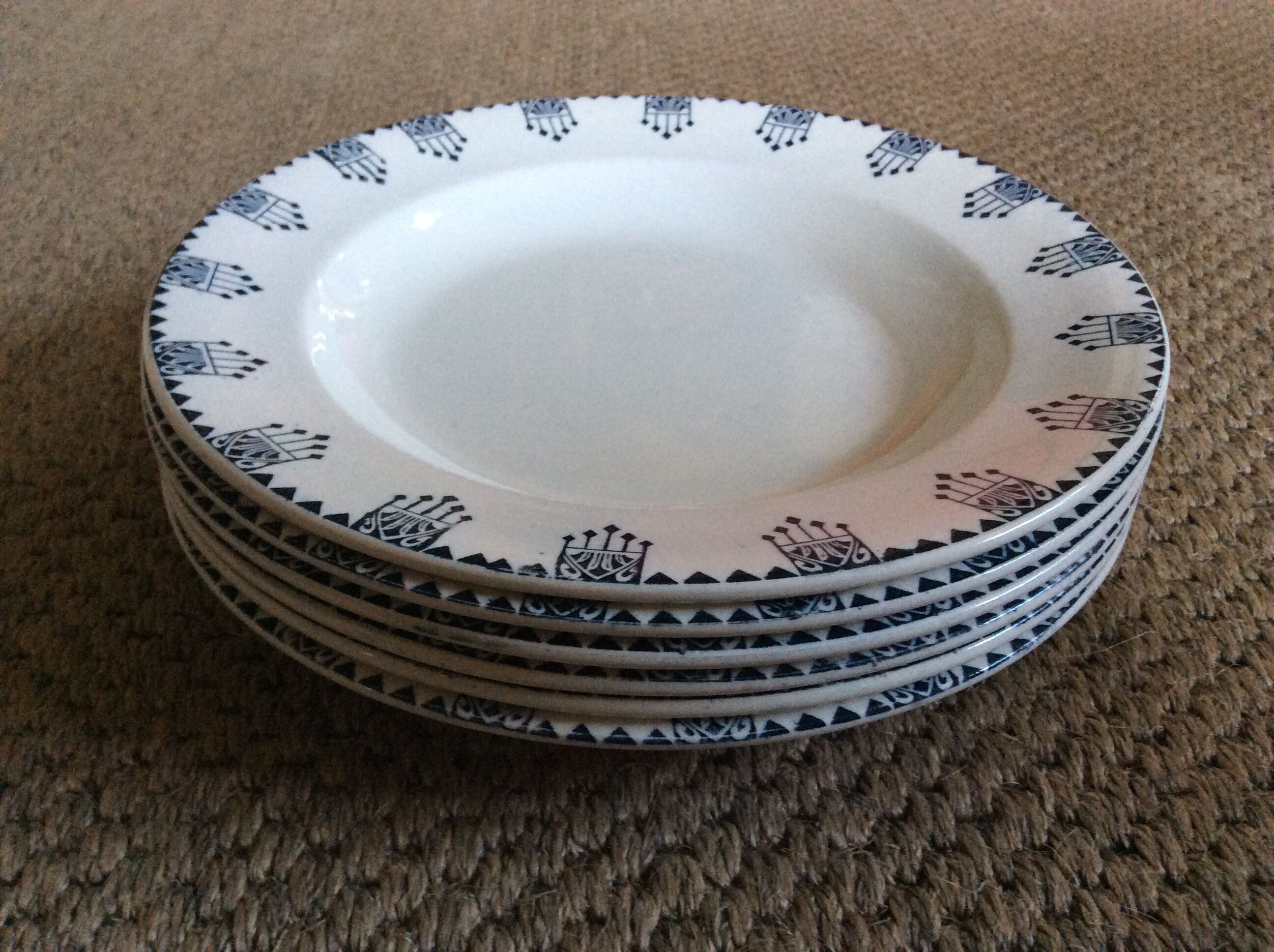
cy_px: 476
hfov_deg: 56.9
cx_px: 637
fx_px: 1176
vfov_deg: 44.1
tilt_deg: -37.0
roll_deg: +1.1
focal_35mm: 32
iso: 160
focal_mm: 3.3
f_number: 2.4
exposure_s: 1/25
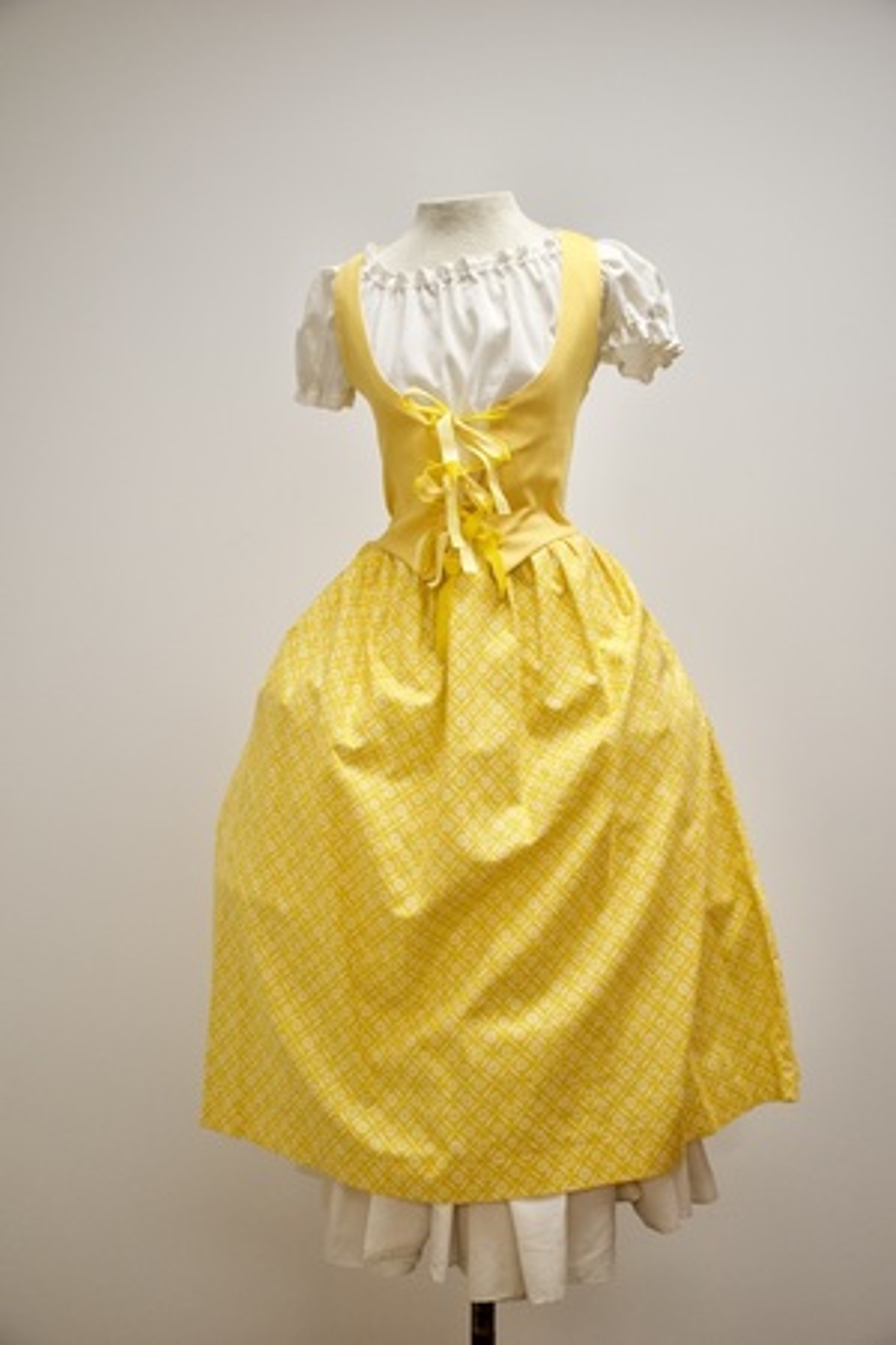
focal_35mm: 40
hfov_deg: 33.0
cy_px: 672
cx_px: 448
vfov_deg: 47.9
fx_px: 1512
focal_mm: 27
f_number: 4
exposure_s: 1/320
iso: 1600
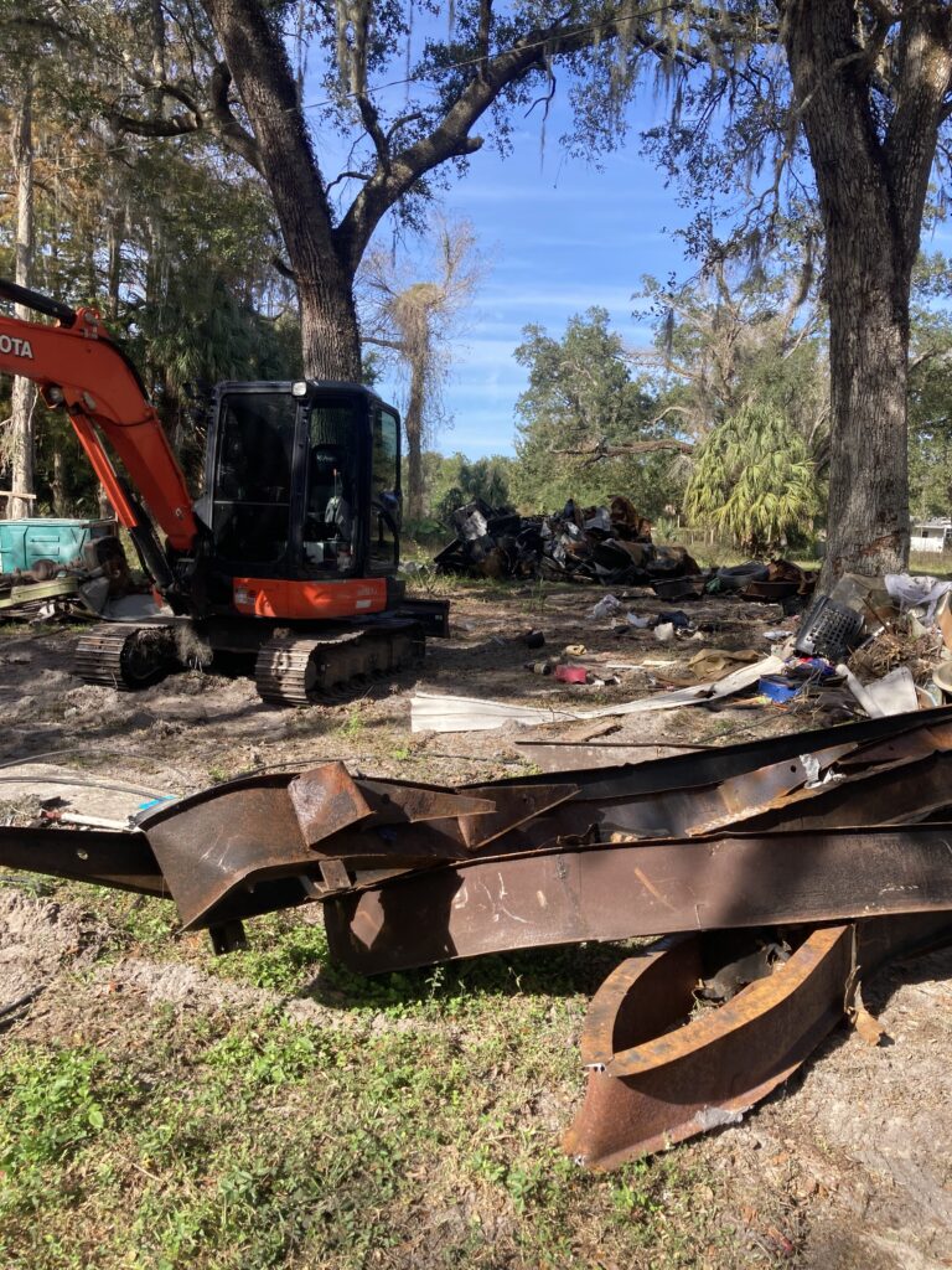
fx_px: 1027
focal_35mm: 28
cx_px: 476
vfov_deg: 63.4
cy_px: 635
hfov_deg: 49.7
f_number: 1.8
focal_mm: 3.99
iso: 20
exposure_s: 1/774
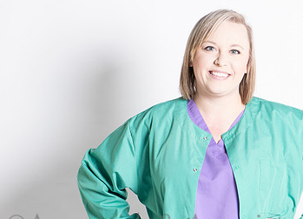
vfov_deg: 6.5
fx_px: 1917
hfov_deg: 9.0
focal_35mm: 222
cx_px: 213
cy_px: 161
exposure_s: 1/125
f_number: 6.3
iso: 80
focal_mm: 105
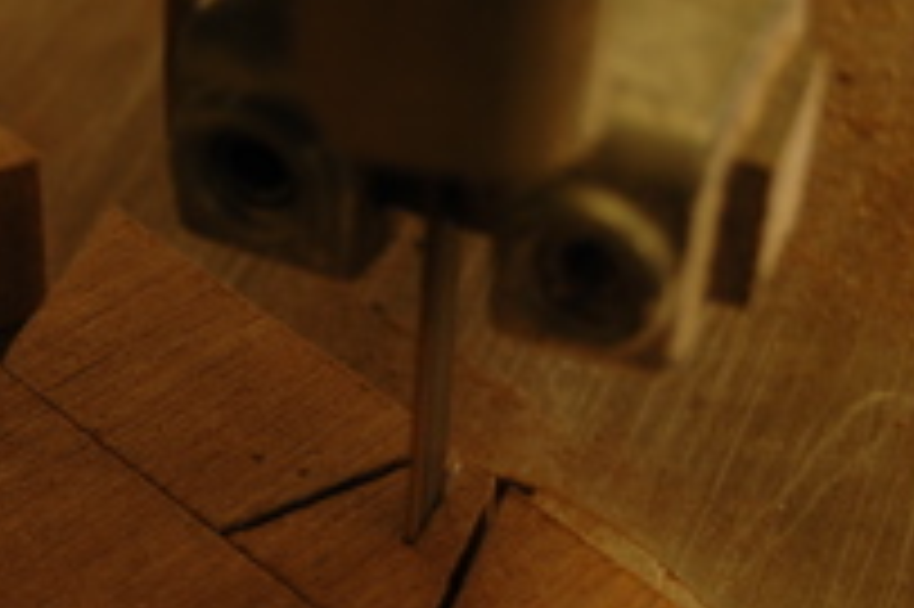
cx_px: 151
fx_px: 2898
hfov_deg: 17.7
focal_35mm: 114
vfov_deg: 12.0
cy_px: 383
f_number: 5
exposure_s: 1/20
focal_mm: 31
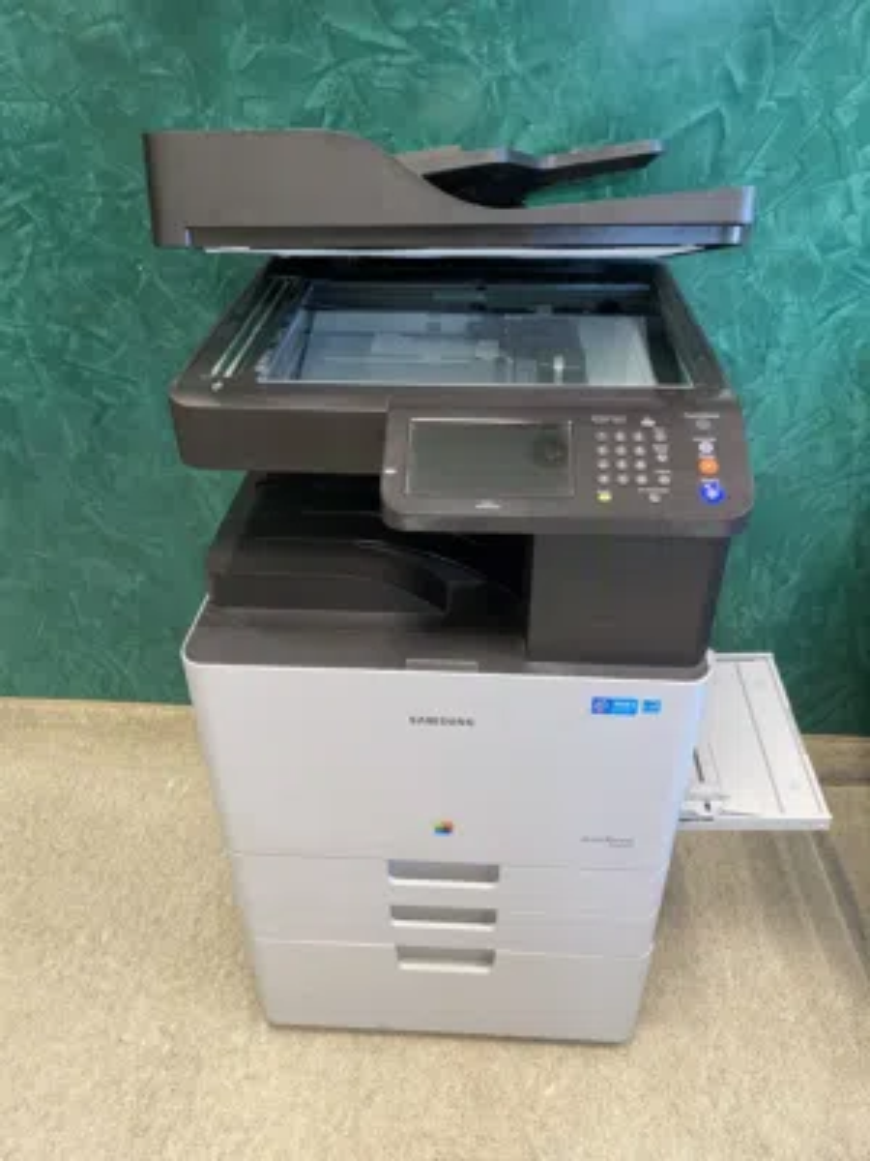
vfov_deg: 67.3
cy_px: 580
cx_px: 435
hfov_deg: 53.1
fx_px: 871
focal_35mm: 26
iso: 160
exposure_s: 1/50
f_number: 1.8
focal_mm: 4.25
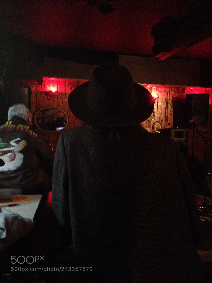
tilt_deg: -1.6
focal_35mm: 35
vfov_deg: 52.6
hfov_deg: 40.7
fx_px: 286
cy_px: 142
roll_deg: -0.1
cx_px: 106
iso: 800
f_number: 2.4
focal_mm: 4.28
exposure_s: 1/15
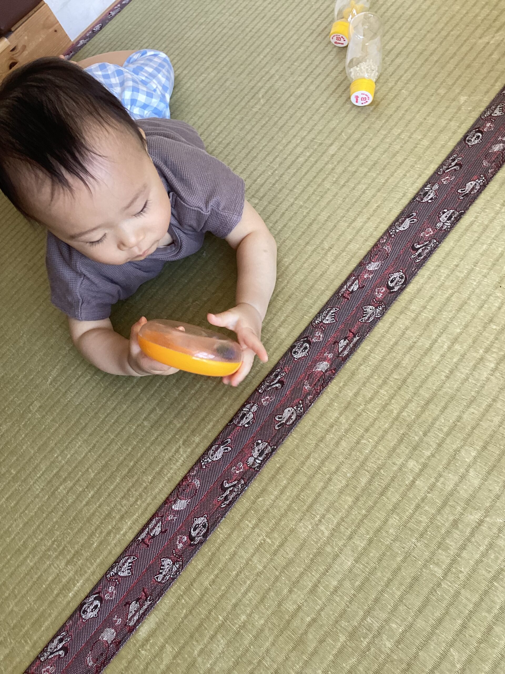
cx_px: 252
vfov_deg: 58.4
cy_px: 337
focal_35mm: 31
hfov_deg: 45.4
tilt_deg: -51.4
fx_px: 603
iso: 100
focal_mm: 3.3
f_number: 2.4
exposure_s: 1/60
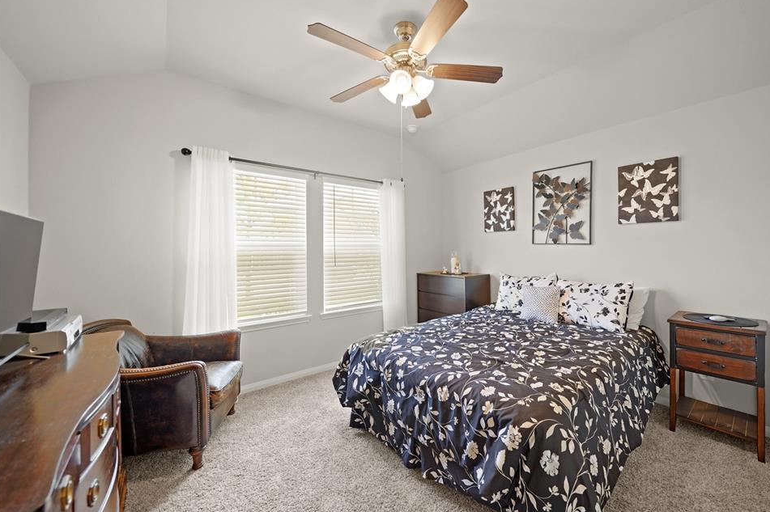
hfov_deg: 104.1
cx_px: 409
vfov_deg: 81.1
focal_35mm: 14
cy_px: 246
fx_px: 299
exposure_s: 1/6
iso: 320
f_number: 4
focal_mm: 13
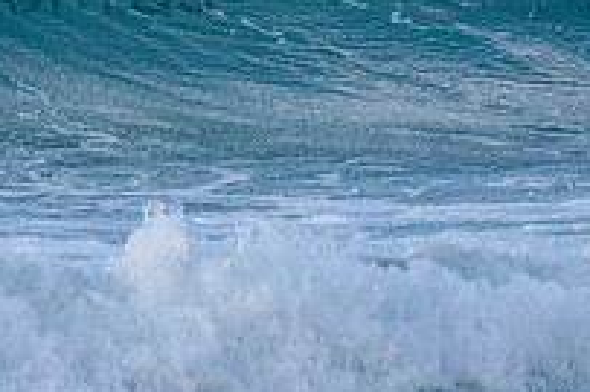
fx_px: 28722
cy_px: -50
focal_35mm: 1754
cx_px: -283
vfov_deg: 0.8
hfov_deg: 1.2
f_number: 5.6
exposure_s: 1/1250
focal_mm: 500
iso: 320
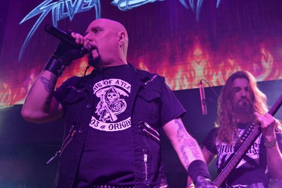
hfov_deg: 39.2
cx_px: 137
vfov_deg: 26.7
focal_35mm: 51
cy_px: 97
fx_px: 396
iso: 1250
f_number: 4.5
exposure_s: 1/60
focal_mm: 31
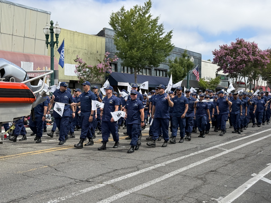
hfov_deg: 39.7
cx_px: 136
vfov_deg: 30.3
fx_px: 376
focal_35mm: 48
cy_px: 102
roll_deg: -0.8
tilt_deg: -0.7
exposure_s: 1/3378
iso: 100
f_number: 1.78
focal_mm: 6.76
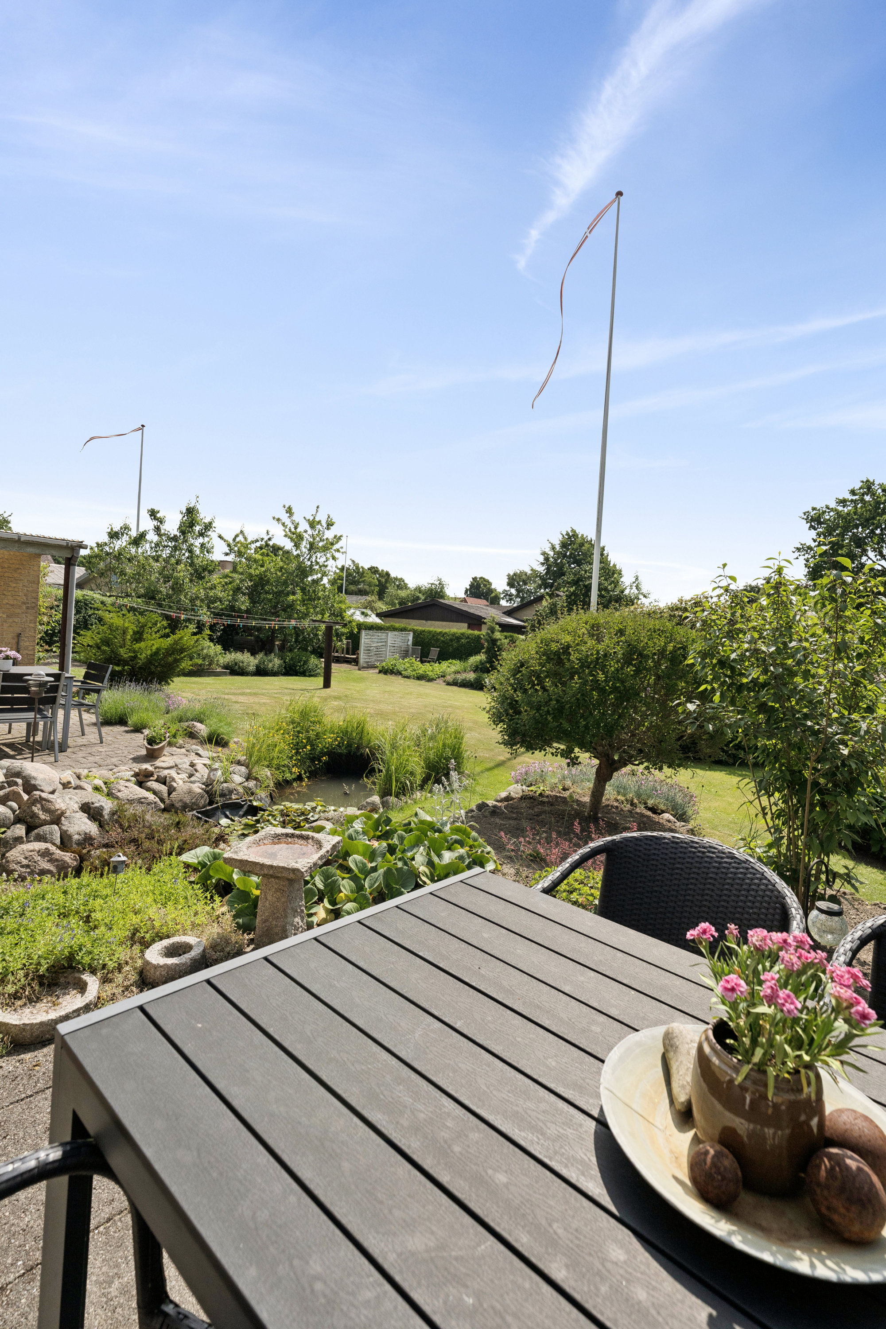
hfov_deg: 73.7
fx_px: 591
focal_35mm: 16
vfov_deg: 96.7
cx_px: 443
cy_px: 664
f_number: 7.1
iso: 250
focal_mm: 16
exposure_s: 1/1600
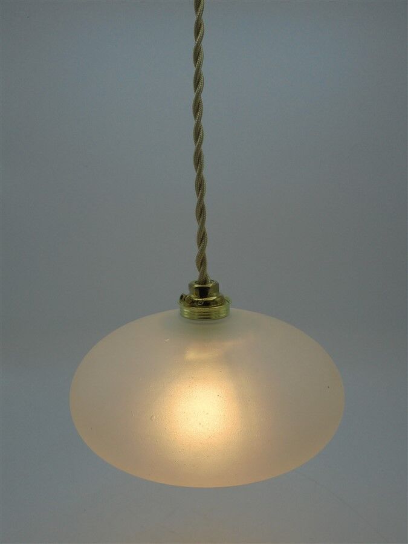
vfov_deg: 54.0
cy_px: 272
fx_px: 534
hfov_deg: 41.8
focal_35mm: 34
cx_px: 204
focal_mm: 6.1
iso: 100
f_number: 4
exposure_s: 1/320
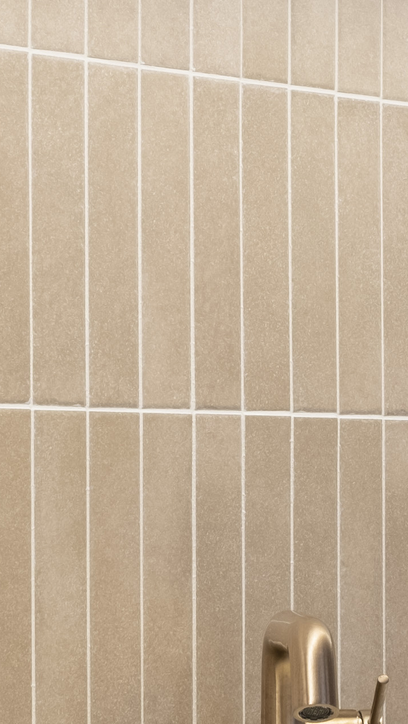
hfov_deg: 5.8
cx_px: 383
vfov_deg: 10.3
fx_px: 4038
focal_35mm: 210
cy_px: 426
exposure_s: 1/5
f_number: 5.6
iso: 160
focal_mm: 27.4
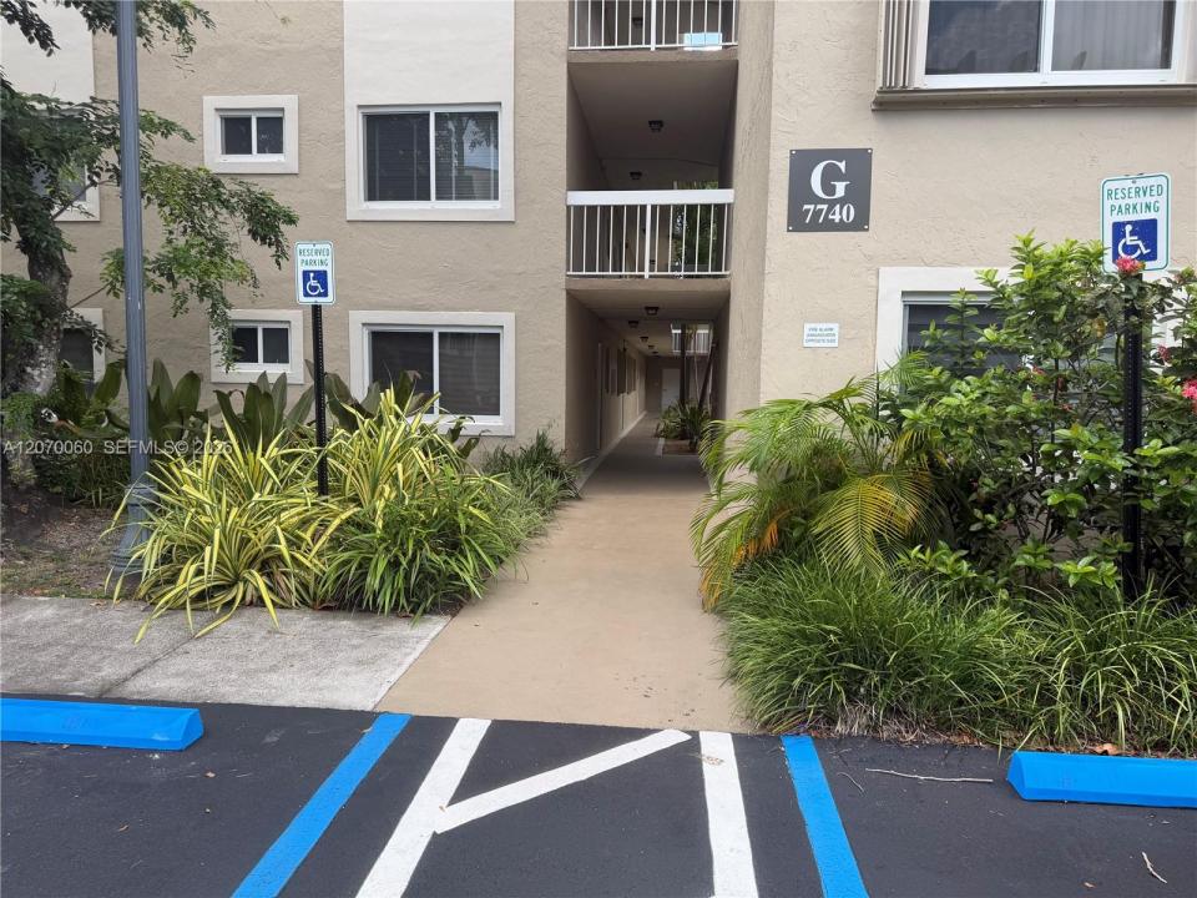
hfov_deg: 71.6
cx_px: 598
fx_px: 830
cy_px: 449
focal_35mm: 24
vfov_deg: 56.8
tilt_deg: -5.6
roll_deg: -0.8
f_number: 1.78
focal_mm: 6.76
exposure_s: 1/805
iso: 80
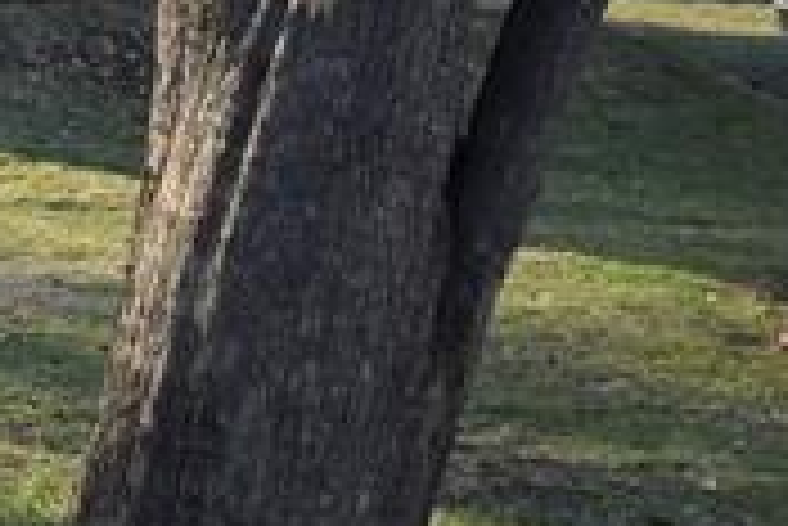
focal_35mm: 140
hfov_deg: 13.6
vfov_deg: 9.8
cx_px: -473
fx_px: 3067
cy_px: 207
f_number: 1.7
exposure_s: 1/3117
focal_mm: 6.3
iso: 80
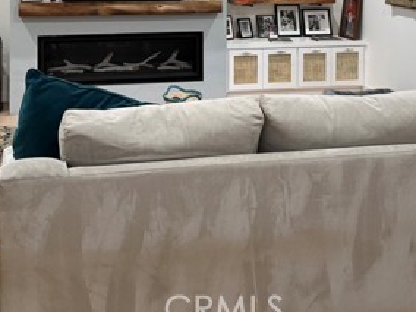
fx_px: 649
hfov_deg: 35.5
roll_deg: +0.1
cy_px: -22
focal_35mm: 54
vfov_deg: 25.3
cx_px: 189
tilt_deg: -1.5
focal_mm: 6.76
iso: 200
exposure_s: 1/60
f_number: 1.78
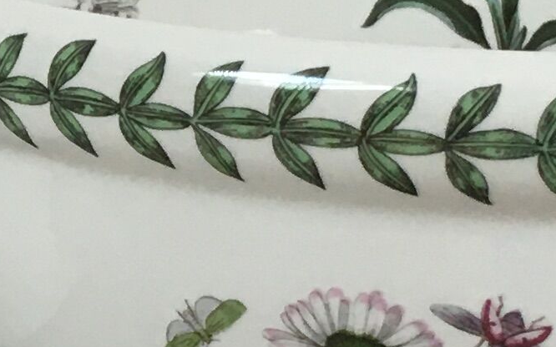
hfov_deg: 11.2
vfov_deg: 7.1
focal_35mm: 186
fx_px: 2818
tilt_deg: -10.2
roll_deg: +0.1
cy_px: 178
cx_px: -4
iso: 40
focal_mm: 4.15
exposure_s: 1/33
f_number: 2.2
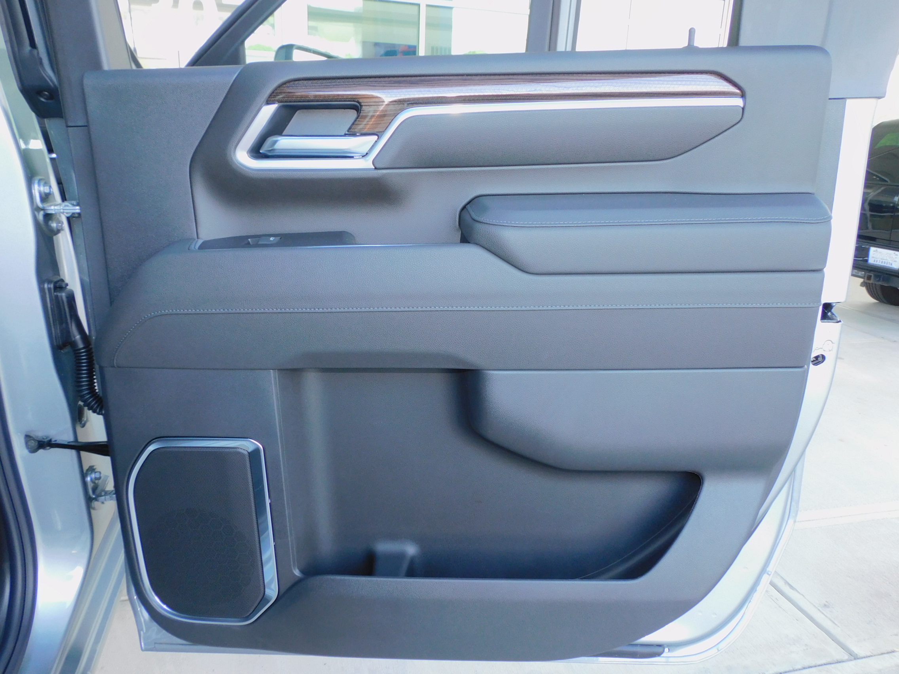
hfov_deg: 71.6
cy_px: 337
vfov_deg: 56.8
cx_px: 450
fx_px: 623
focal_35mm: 24
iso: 125
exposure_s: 1/40
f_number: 3.3
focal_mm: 4.3
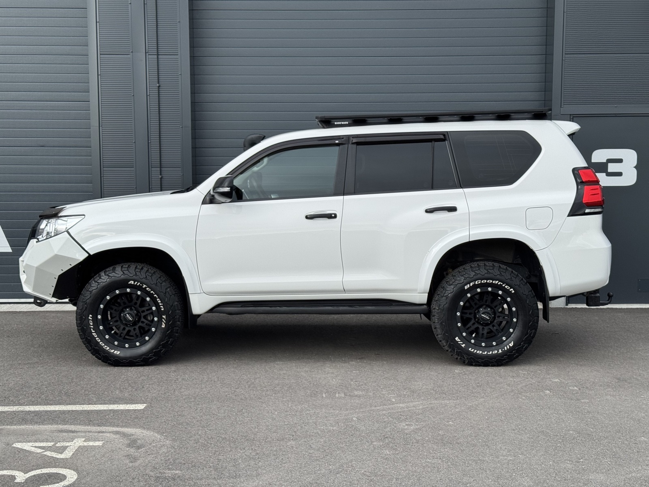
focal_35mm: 48
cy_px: 244
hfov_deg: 39.7
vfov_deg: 30.3
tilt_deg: -3.9
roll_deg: +0.7
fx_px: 900
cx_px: 324
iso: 64
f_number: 1.78
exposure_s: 1/2252
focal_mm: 6.76
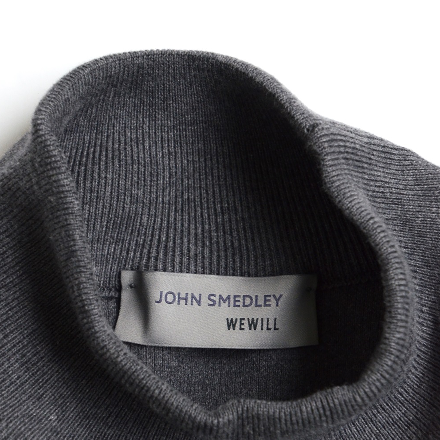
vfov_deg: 14.5
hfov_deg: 14.5
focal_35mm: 120
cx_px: 220
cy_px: 287
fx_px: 1726
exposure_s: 1/50
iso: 1250
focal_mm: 62
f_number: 8
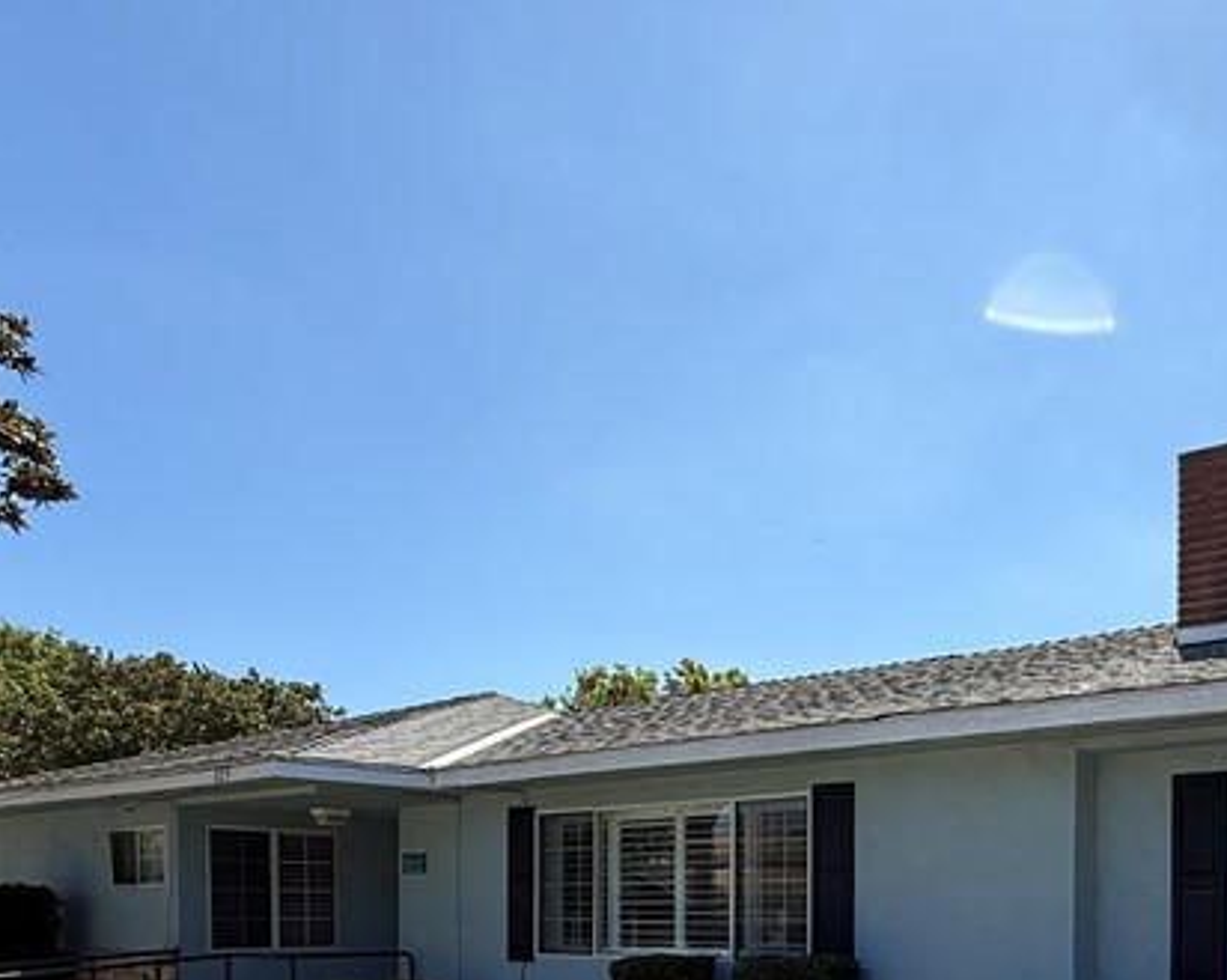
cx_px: 998
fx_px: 1234
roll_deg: -0.7
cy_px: 944
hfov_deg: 49.5
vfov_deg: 39.1
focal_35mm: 34
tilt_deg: -1.1
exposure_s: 1/1339
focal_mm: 2.22
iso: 50
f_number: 2.2
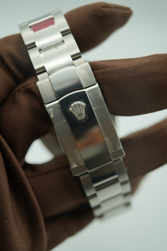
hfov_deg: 37.9
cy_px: 126
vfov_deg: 54.4
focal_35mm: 35
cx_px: 84
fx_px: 243
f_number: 5
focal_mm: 35
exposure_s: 1/250
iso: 400
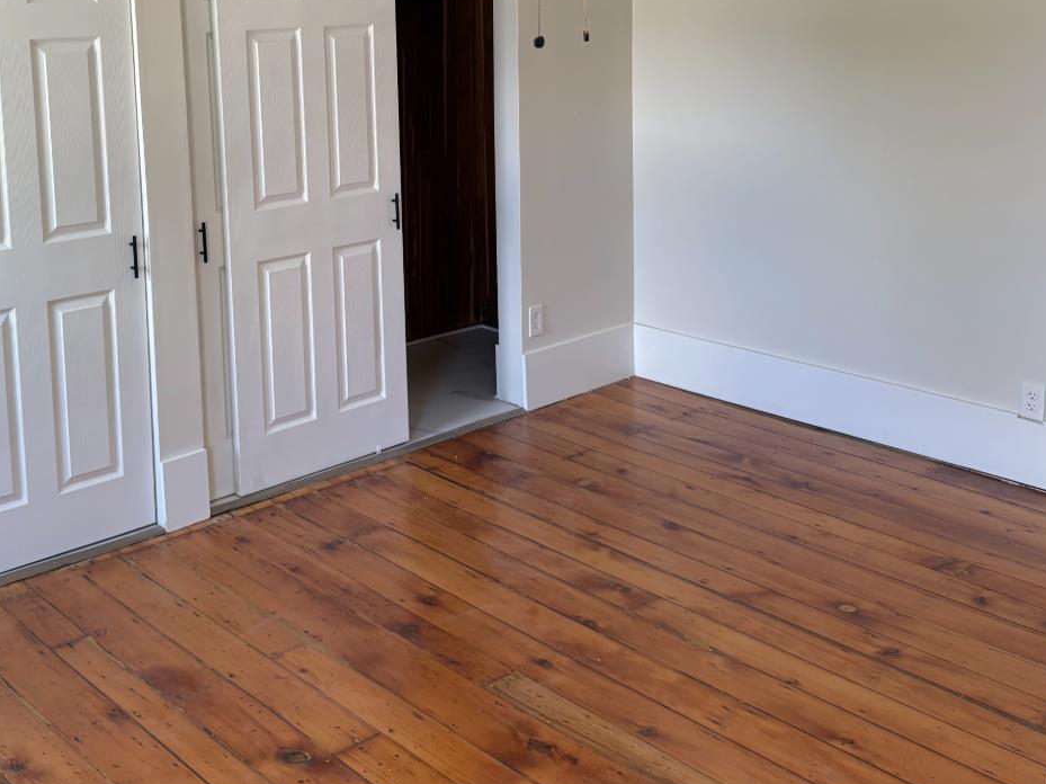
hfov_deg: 44.3
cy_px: 186
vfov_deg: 33.6
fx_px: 1269
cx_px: 374
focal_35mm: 42
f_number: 1.6
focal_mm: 5.96
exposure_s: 1/120
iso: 100
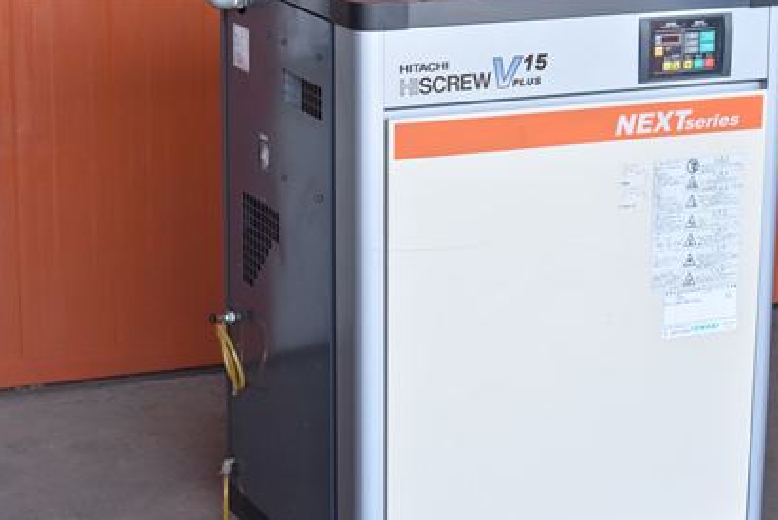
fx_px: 2176
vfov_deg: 13.6
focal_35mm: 101
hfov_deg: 20.3
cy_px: 309
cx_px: 345
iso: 1250
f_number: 6.3
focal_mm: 55
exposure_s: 1/640
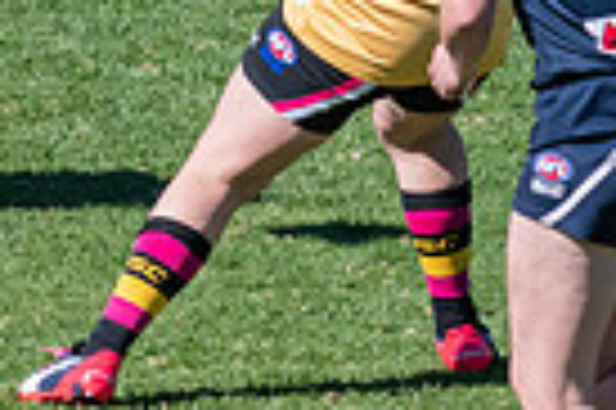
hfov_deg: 1.4
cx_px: -355
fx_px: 26097
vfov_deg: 0.9
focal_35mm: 1527
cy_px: -196
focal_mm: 240
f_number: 10
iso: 800
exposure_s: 1/1600
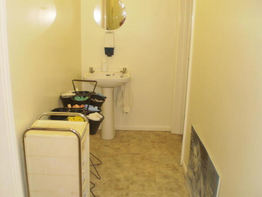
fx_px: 272
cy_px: 98
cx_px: 131
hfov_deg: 51.4
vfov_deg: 39.6
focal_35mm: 36
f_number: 3.1
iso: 125
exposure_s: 1/30
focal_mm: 6.3
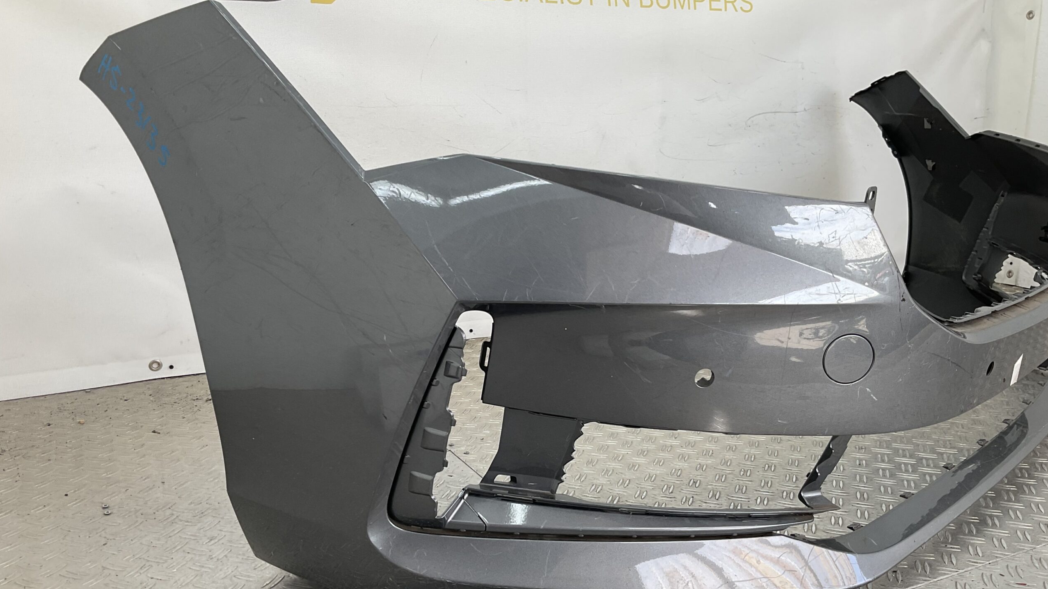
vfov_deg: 36.6
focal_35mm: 32
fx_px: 889
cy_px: 344
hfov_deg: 61.0
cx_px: 523
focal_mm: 3
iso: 16
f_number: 1.8
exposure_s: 1/117
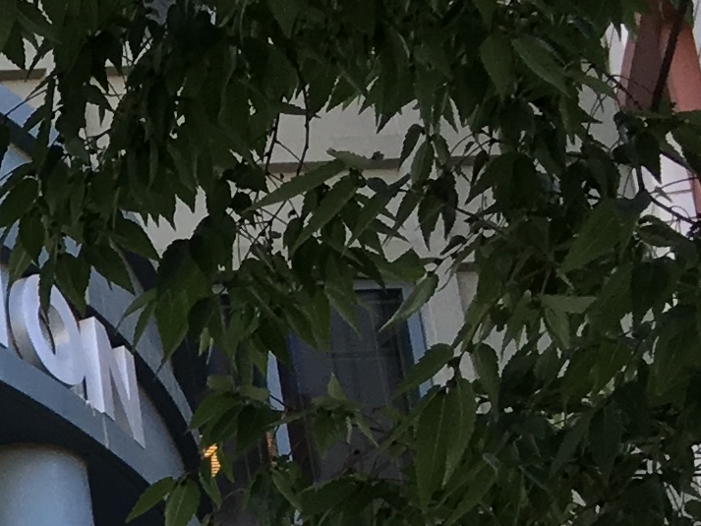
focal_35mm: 164
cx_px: -1033
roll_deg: +0.8
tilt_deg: +22.8
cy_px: 762
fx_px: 3322
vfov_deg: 8.9
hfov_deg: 10.3
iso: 25
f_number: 2.2
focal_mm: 4.15
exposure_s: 1/120
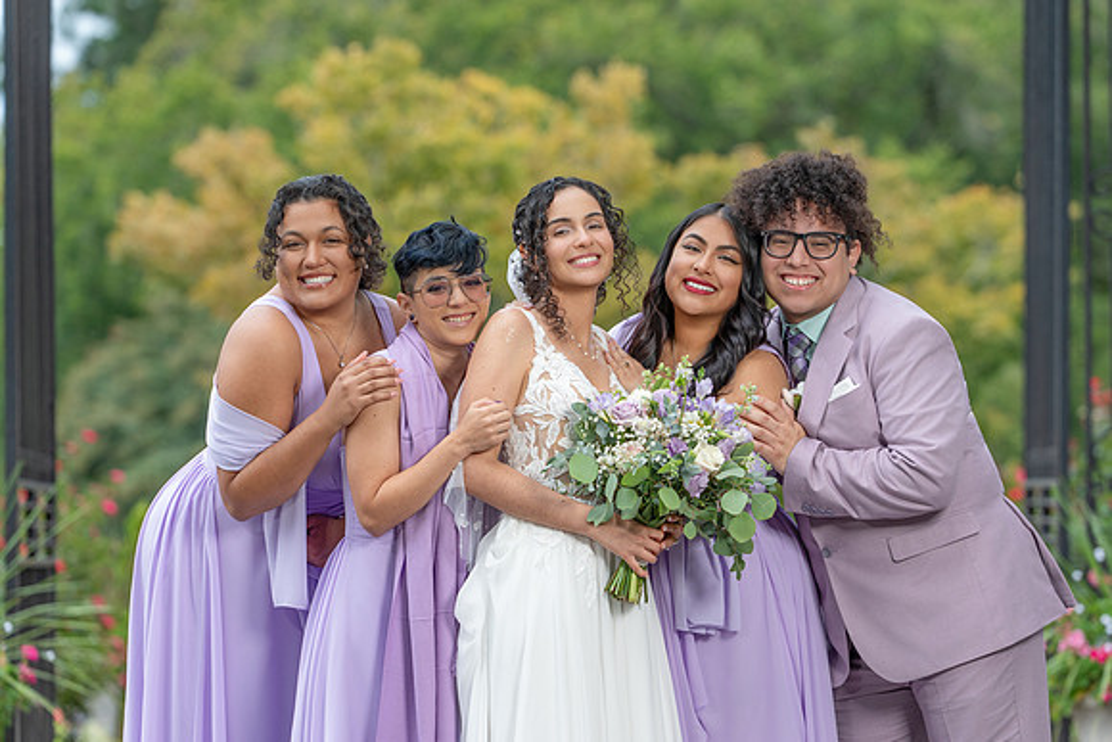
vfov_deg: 8.8
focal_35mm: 156
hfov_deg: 13.2
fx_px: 4807
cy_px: 371
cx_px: 556
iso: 250
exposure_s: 1/200
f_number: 4
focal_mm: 155.6
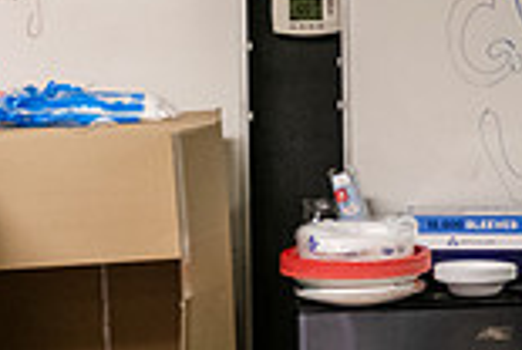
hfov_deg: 12.9
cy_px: -19
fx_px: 2281
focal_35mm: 157
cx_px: 502
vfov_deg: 8.7
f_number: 3.2
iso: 3200
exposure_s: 1/100
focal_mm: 42
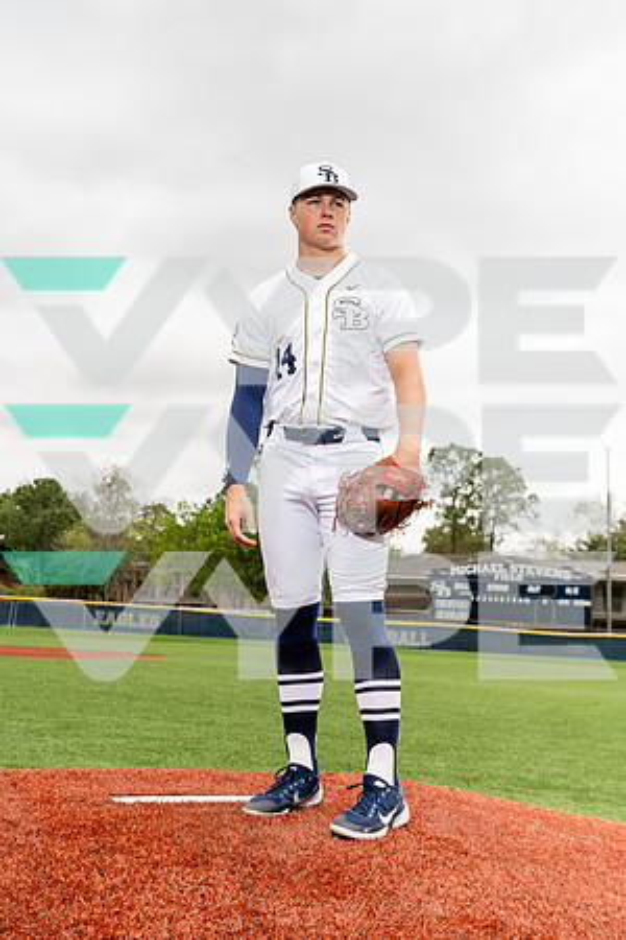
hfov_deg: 27.5
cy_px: 470
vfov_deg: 40.3
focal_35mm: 49
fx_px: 1278
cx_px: 313
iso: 200
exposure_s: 1/250
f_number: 6.3
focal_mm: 49
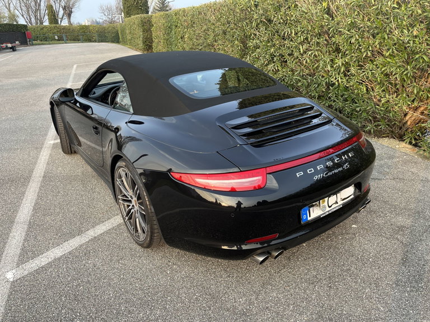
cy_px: 161
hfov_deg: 67.3
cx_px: 215
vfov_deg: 53.1
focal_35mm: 26
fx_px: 323
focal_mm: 5.1
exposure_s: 1/368
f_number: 1.6
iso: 50
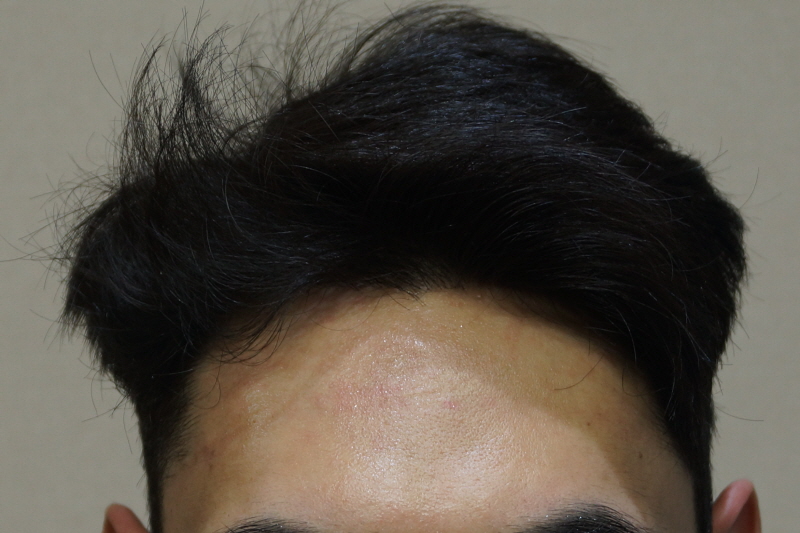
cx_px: 400
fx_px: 1166
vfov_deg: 25.7
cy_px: 266
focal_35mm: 52
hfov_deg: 37.9
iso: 200
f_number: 5
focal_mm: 35
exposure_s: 1/60
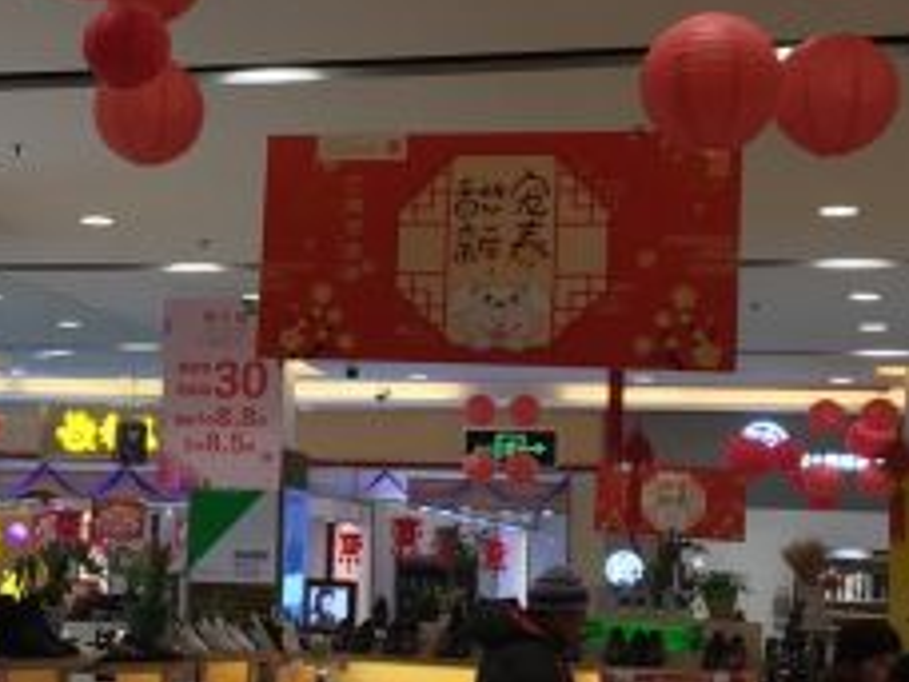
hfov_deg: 21.2
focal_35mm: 89
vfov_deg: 16.6
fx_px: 2337
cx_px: -28
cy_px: 357
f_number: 2.2
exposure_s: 1/100
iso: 40
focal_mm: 4.15
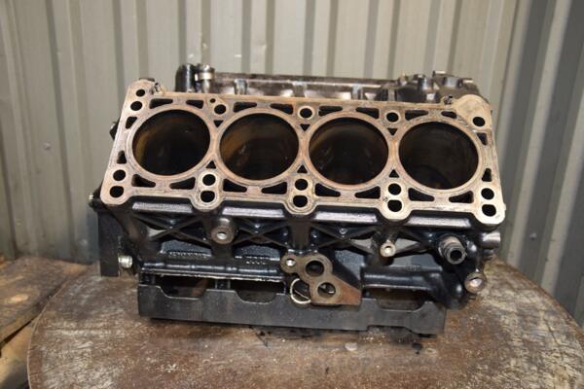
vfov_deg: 40.0
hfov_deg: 57.2
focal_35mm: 33
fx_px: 535
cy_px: 194
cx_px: 292
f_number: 5
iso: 800
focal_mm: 22
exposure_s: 1/60
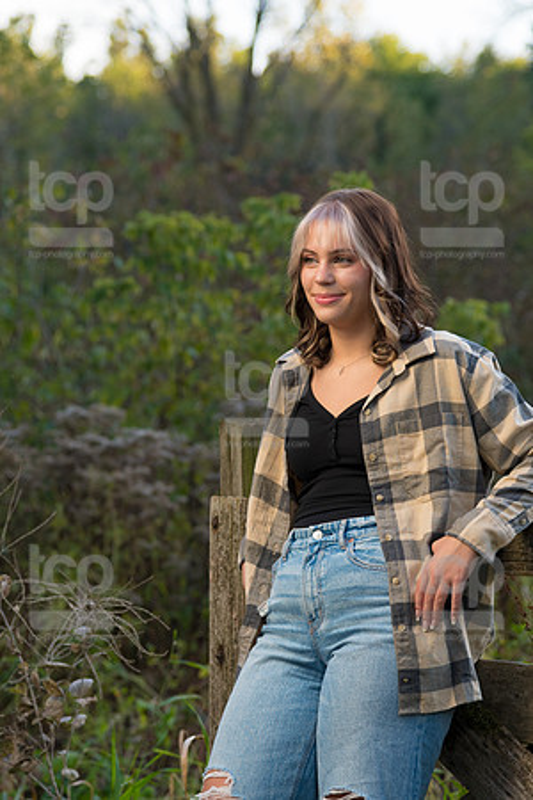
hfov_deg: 8.7
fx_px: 3498
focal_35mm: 158
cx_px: 268
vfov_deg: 13.0
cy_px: 400
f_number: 4.5
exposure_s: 1/250
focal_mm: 105
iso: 250
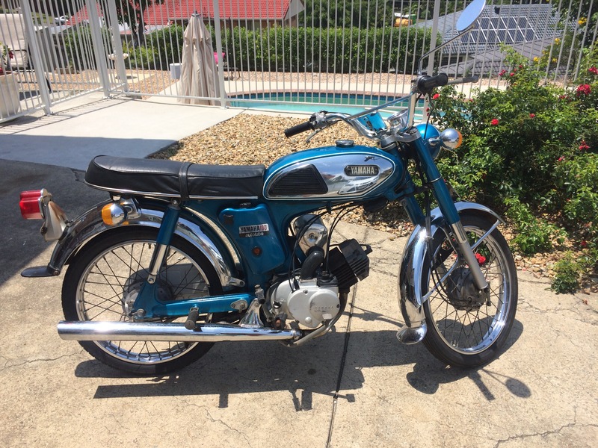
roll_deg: -0.5
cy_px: 224
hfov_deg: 61.7
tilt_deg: -25.8
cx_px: 299
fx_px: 501
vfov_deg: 48.2
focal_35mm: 29
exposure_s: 1/2283
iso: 32
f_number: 2.2
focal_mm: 4.15
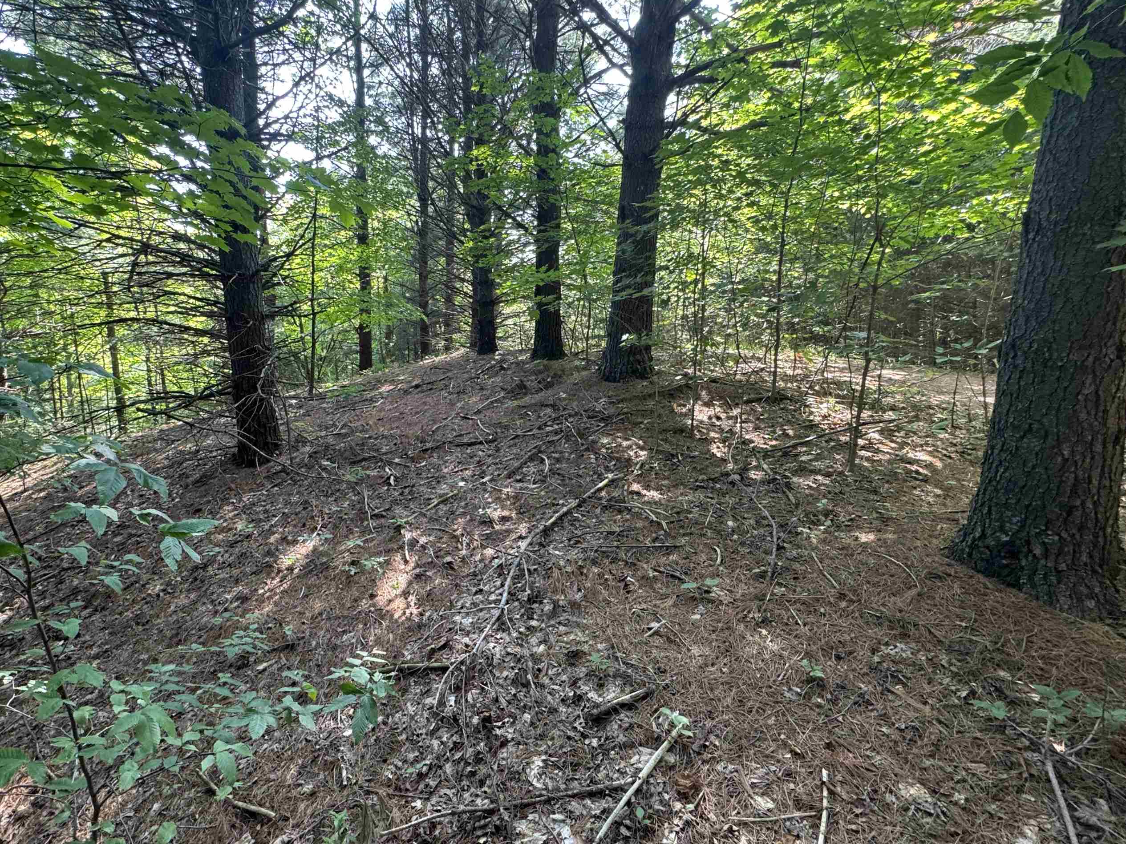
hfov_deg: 90.5
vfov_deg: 74.6
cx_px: 484
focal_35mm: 17
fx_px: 553
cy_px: 396
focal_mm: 2.22
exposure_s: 1/99
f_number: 2.2
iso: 200
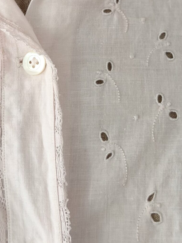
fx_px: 841
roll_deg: -0.8
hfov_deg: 12.3
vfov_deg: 16.1
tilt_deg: -13.9
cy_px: 9
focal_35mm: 120
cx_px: 28
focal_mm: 6.76
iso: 200
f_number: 1.78
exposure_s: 1/60
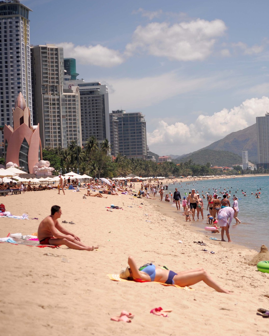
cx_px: 218
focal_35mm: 99
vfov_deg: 19.4
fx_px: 985
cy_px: 168
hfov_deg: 15.4
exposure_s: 1/2000
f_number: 4
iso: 200
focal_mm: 70
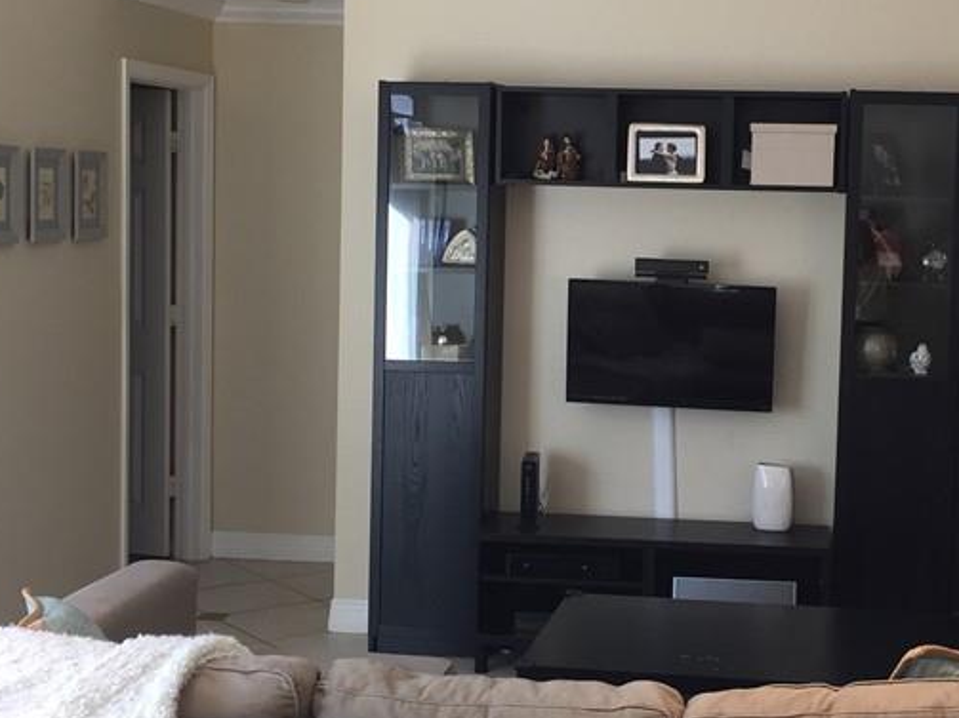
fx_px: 1634
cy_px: 335
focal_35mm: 59
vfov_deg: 24.8
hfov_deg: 32.3
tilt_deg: -4.3
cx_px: 673
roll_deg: -2.2
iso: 40
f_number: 2.2
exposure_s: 1/120
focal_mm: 4.15
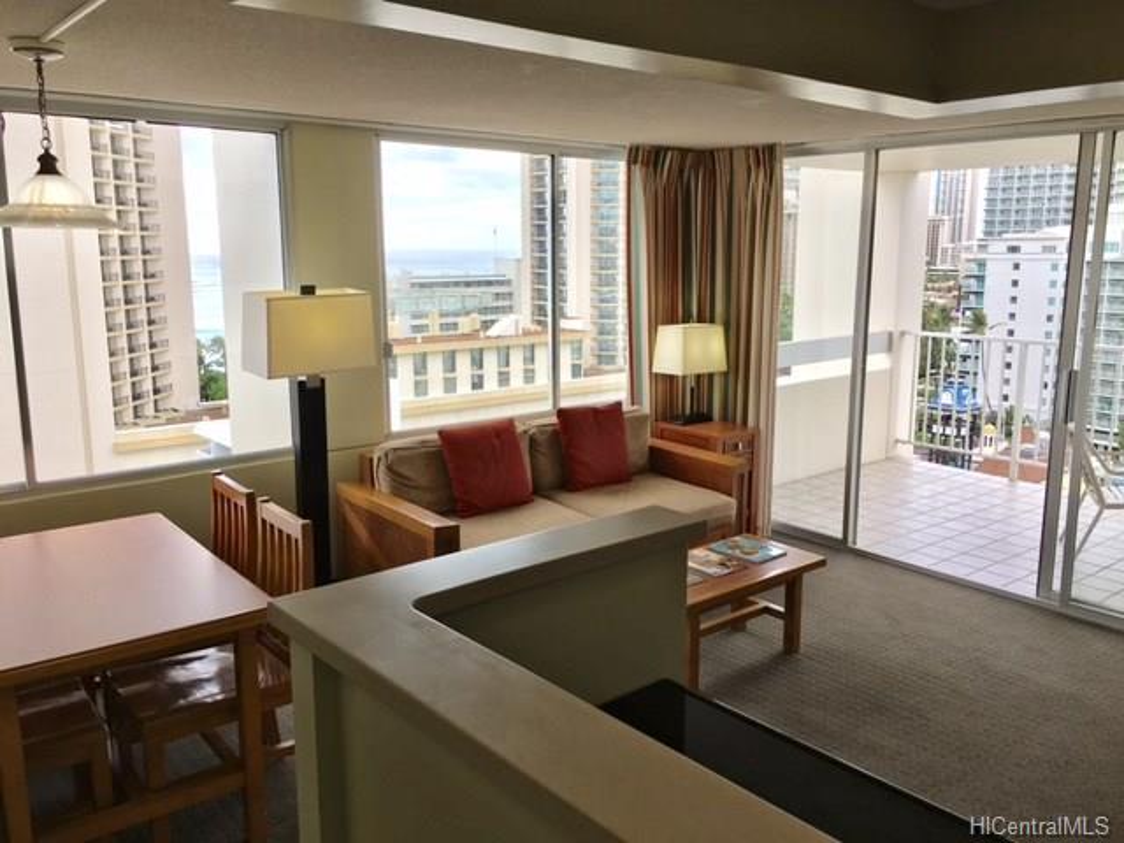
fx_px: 942
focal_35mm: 29
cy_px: 422
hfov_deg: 61.7
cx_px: 562
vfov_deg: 48.2
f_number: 2.2
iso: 25
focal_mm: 4.15
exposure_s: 1/382
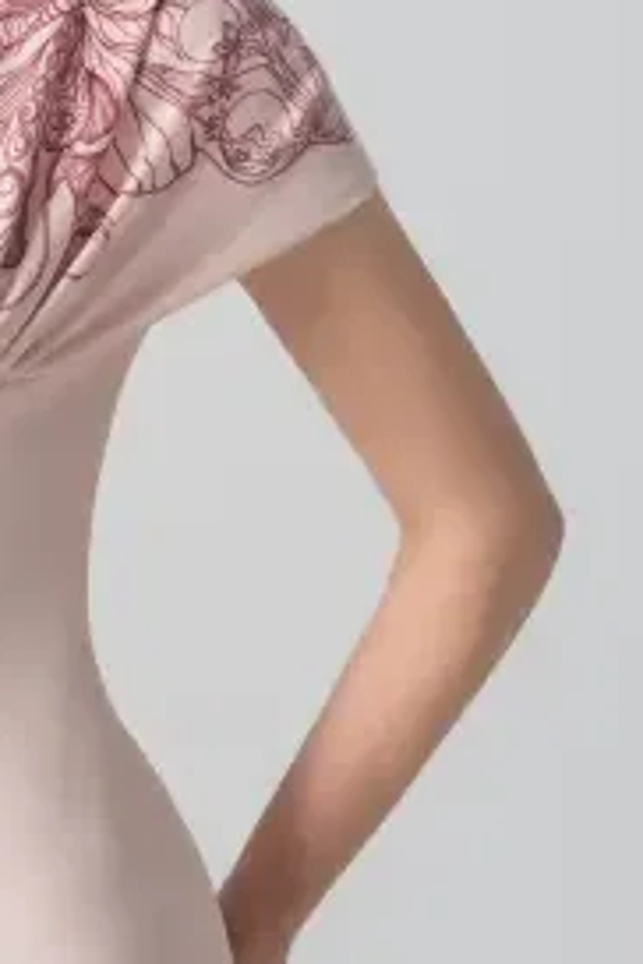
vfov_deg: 14.5
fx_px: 3777
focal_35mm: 141
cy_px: 403
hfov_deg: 9.6
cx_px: -83
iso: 160
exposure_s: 1/160
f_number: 7.1
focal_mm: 55
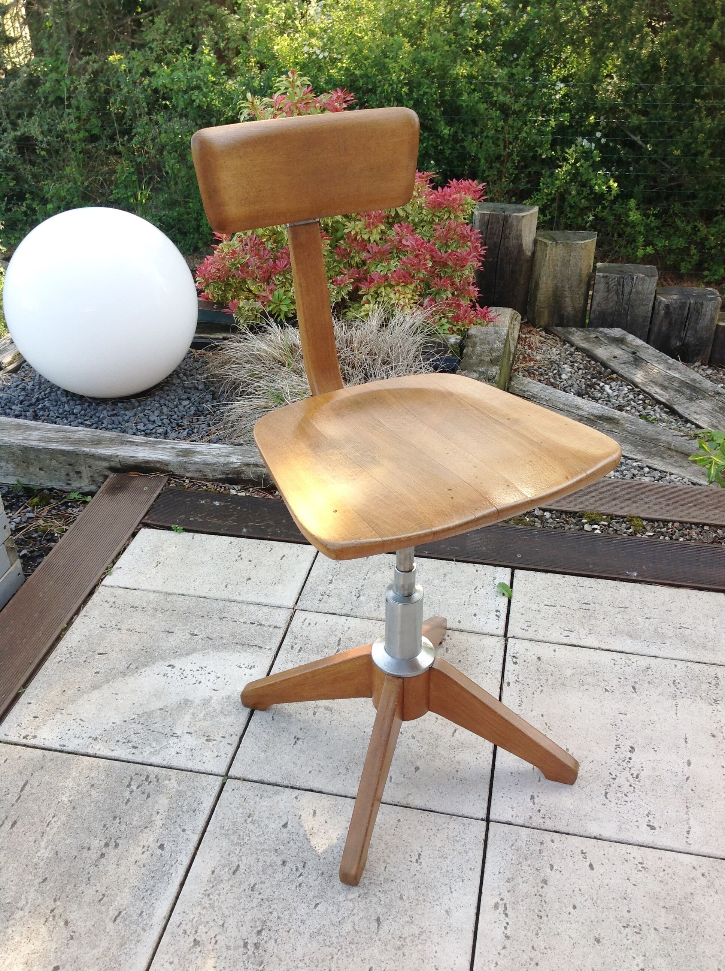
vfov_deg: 52.7
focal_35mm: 35
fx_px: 980
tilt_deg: -33.8
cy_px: 486
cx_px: 362
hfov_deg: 40.6
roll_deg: +3.0
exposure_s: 1/178
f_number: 2.4
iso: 50
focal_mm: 4.28
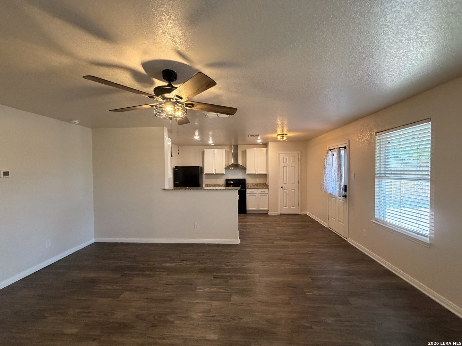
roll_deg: +0.7
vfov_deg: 85.7
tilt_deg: -1.3
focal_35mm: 14
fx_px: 187
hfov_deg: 102.1
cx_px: 231
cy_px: 173
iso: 320
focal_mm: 2.22
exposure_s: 1/60
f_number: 2.2
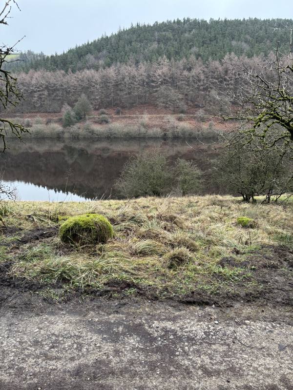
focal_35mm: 26
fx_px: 293
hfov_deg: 53.1
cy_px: 195
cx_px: 146
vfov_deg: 67.3
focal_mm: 5.96
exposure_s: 1/165
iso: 64
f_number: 1.6
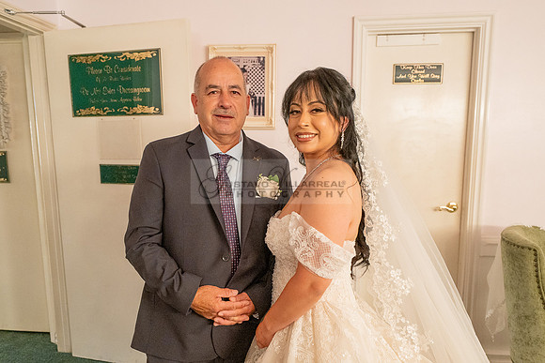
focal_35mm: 27
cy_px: 208
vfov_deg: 47.0
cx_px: 272
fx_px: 416
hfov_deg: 66.4
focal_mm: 24
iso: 1600
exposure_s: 1/160
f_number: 2.8
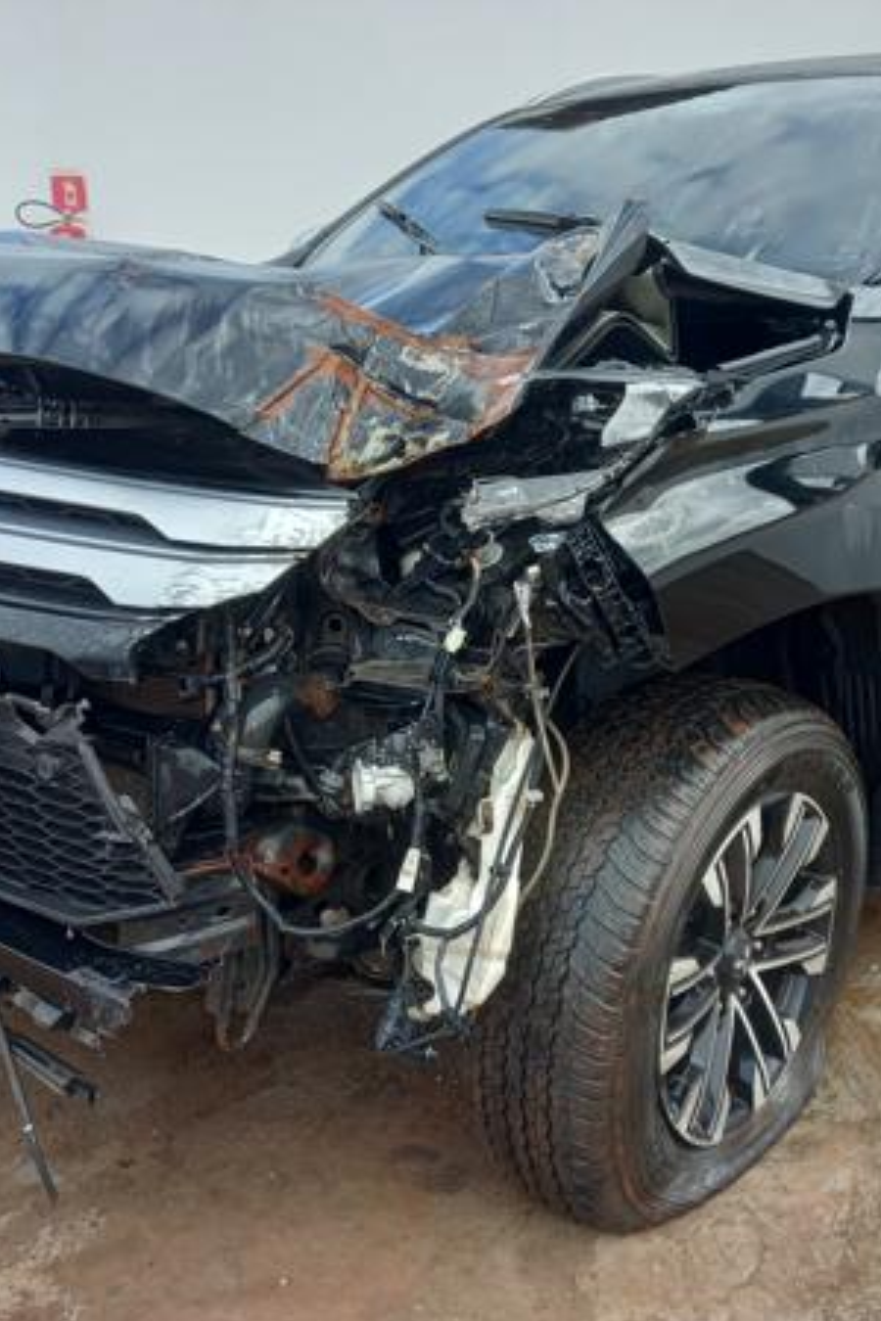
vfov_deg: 51.9
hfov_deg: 35.8
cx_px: 529
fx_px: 1358
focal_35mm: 37
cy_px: 628
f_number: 2
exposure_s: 1/202
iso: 25
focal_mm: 4.6
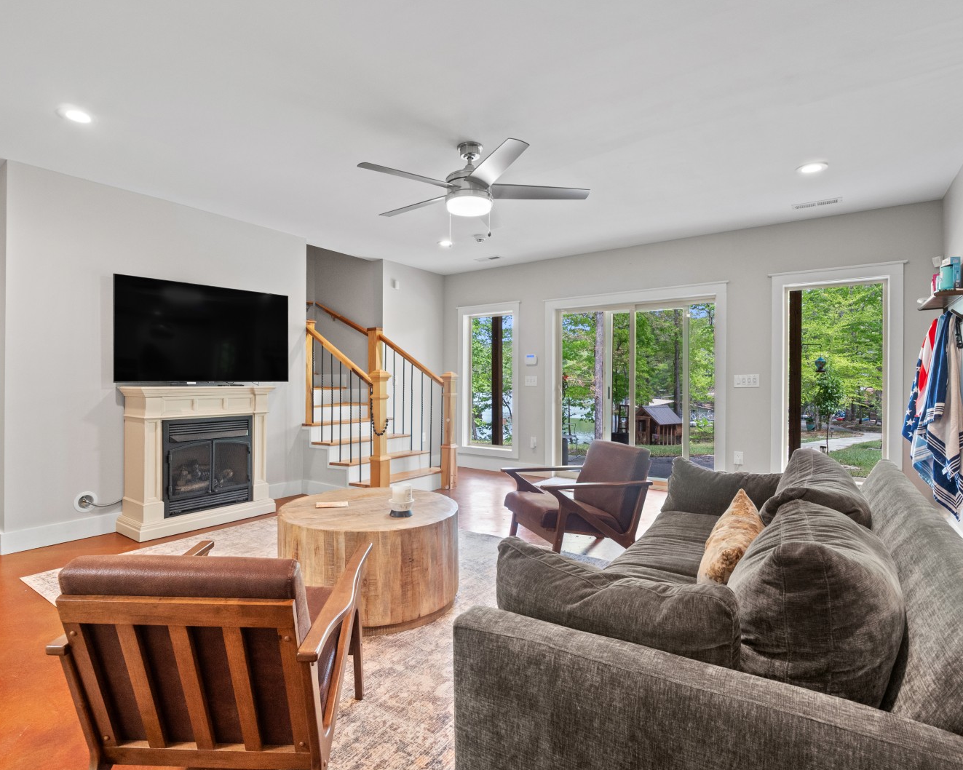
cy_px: 389
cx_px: 456
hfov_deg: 89.6
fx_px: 484
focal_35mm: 17
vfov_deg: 77.0
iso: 400
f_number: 5.6
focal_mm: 8
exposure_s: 1/8
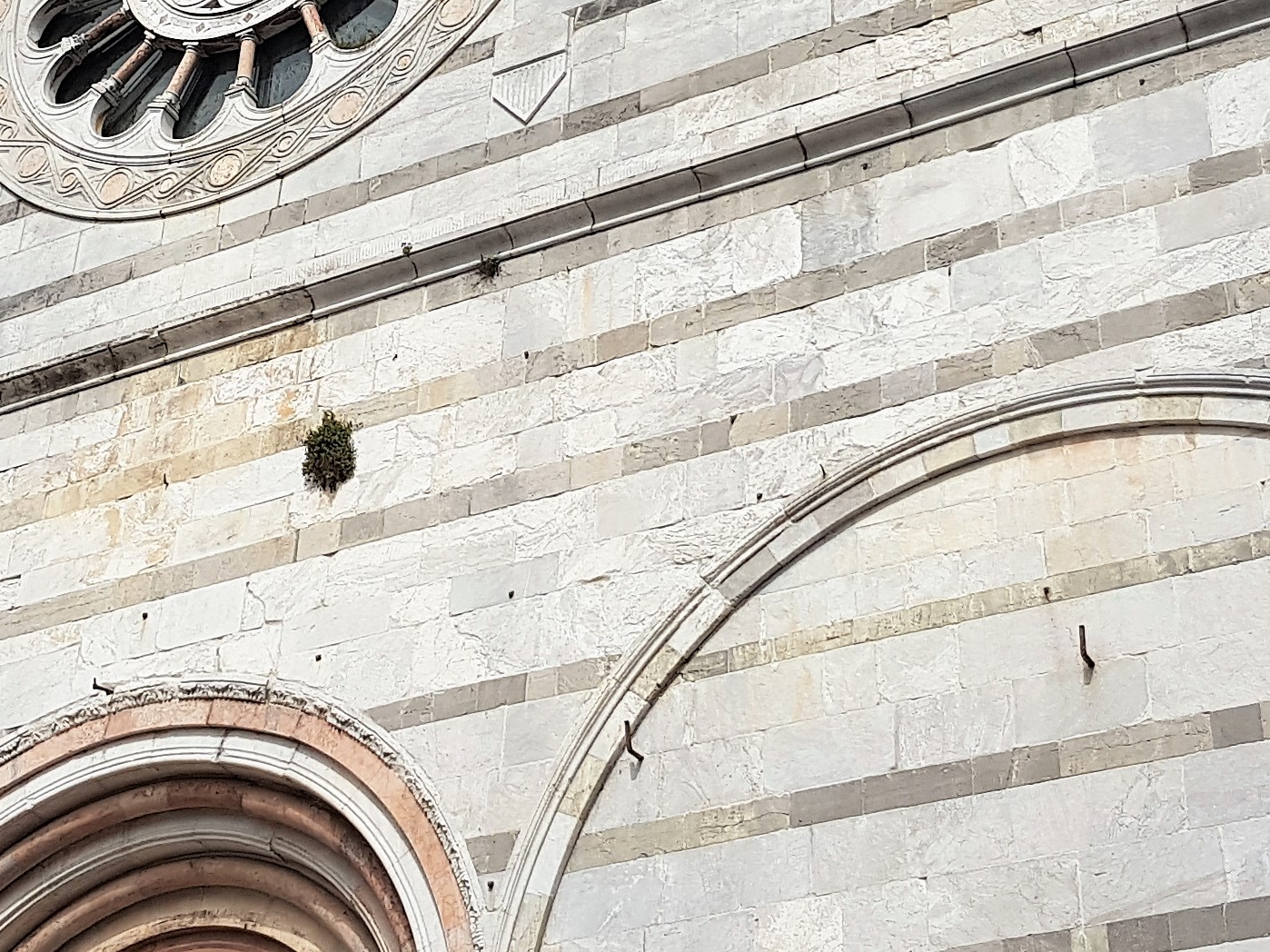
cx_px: 593
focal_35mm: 75
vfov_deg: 19.5
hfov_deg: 26.0
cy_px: 262
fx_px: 2751
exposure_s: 1/4704
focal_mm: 4.2
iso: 40
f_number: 1.7
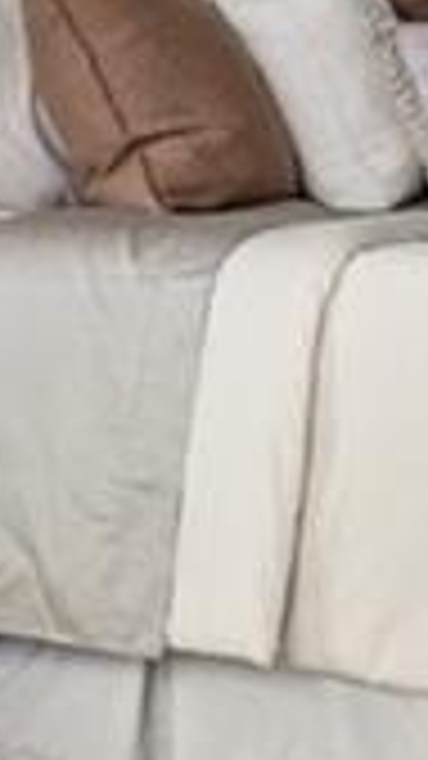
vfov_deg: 13.2
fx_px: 3210
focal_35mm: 159
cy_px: -99
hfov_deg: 7.6
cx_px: -36
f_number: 8
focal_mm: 16
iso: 500
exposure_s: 1/8
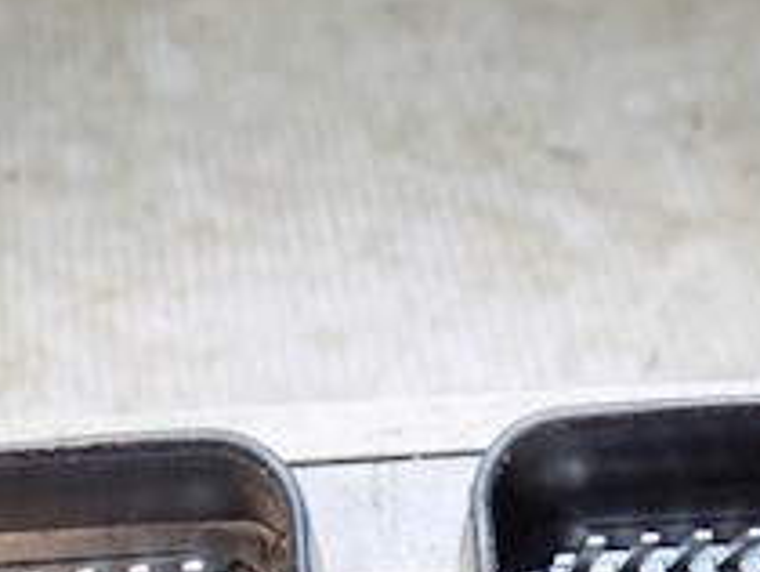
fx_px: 1539
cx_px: 344
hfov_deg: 27.7
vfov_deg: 19.1
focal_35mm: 70
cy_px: 796
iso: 220
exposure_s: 1/30
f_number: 3.1
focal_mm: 4
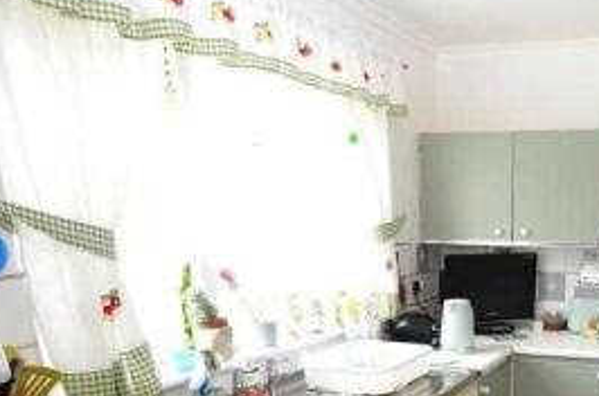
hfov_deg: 48.2
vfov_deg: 33.2
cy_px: 382
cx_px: 504
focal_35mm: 37
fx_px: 614
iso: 1400
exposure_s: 1/60
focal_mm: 10
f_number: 4
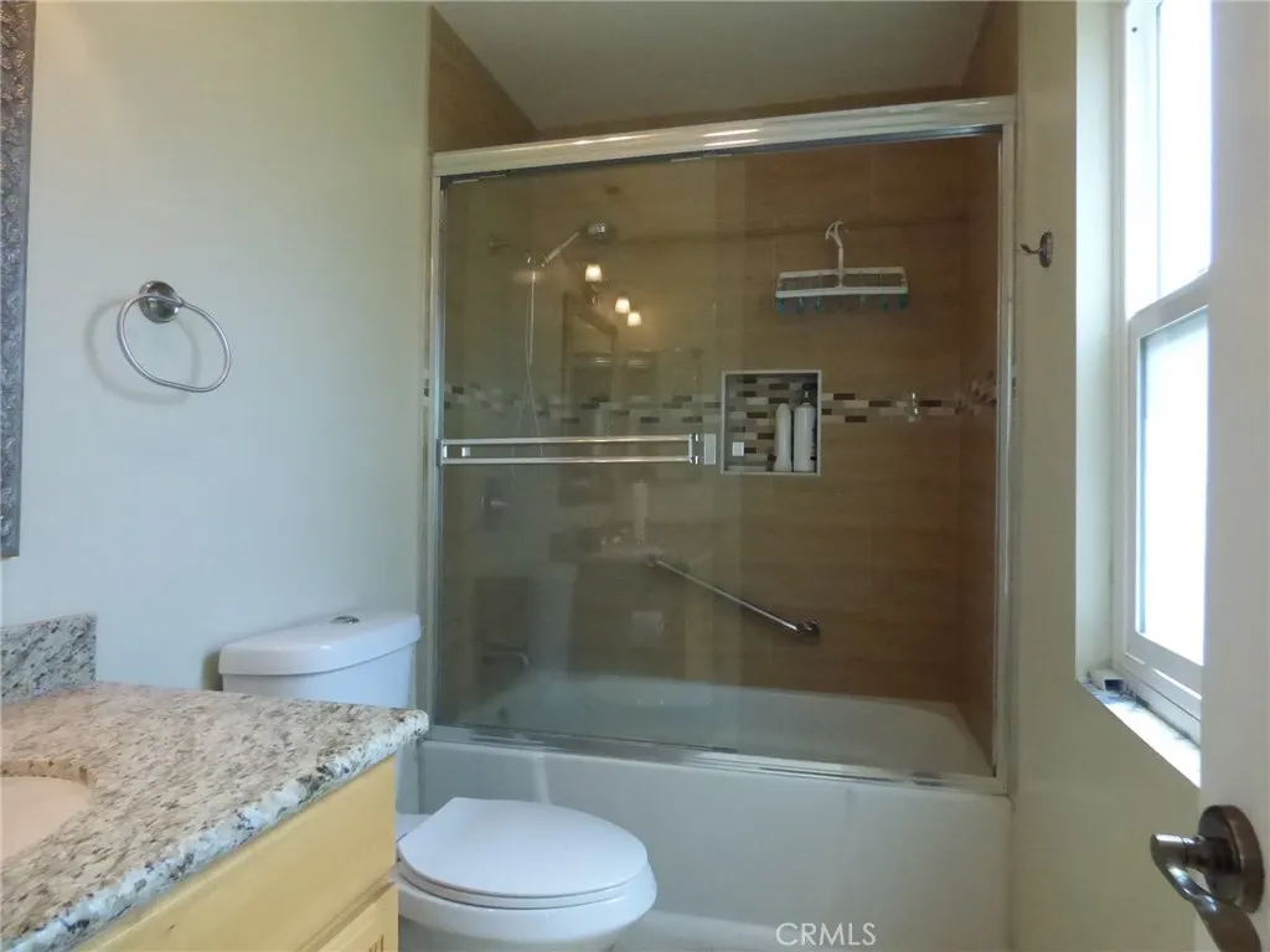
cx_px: 635
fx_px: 734
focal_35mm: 20
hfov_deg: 81.7
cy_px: 476
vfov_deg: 66.0
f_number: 2.8
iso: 1600
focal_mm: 3.58
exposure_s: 1/640
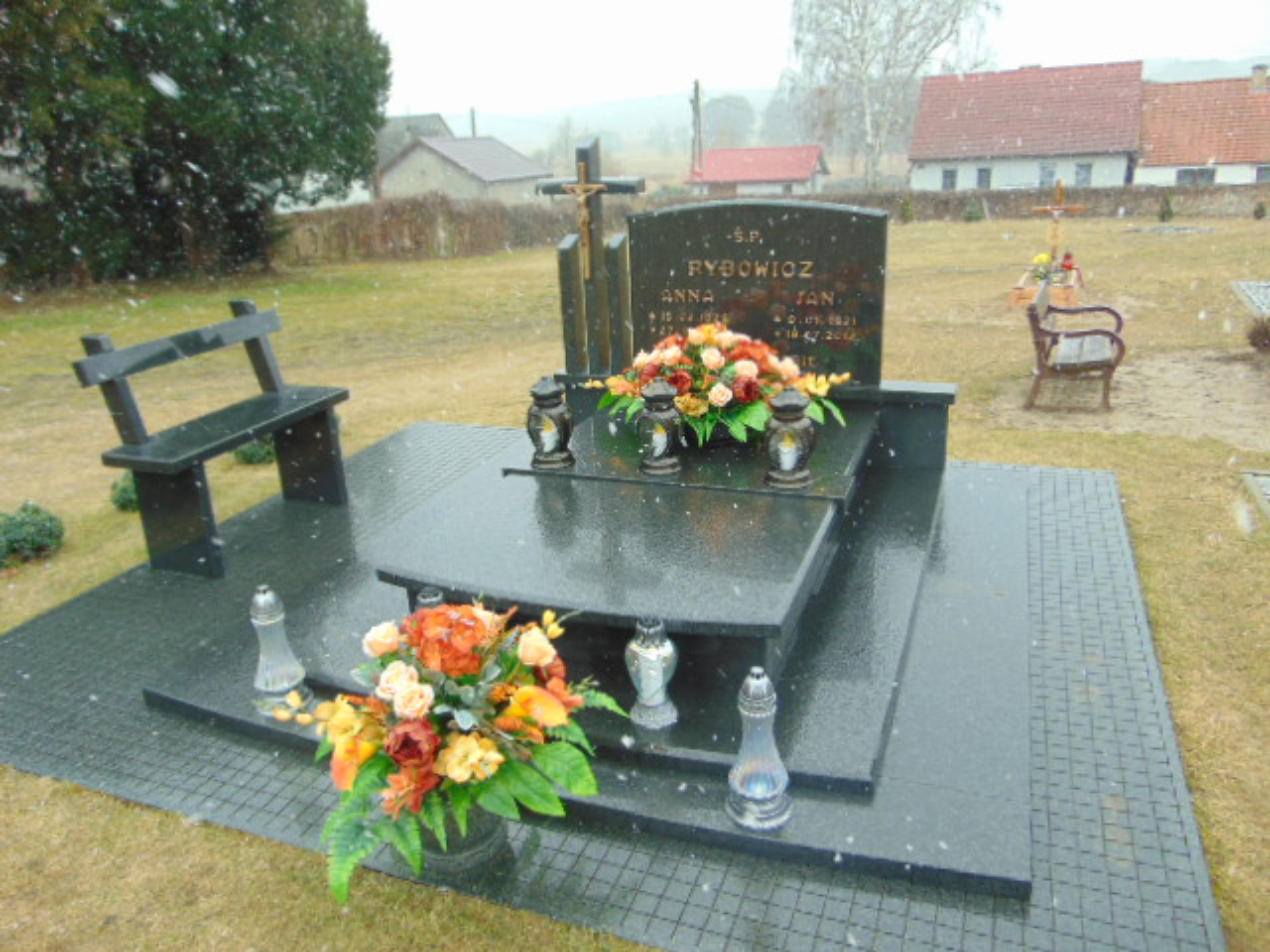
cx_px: 635
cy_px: 476
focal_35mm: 25
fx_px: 917
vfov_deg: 54.9
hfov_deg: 69.4
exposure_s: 1/160
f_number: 3
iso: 80
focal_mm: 4.5
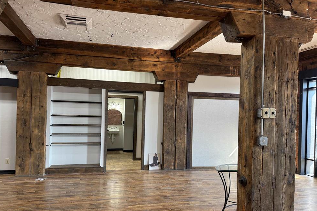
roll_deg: -1.9
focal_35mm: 26
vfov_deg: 49.4
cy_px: 118
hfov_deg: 69.4
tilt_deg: +1.2
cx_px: 153
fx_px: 229
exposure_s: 1/120
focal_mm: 6.76
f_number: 1.78
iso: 200
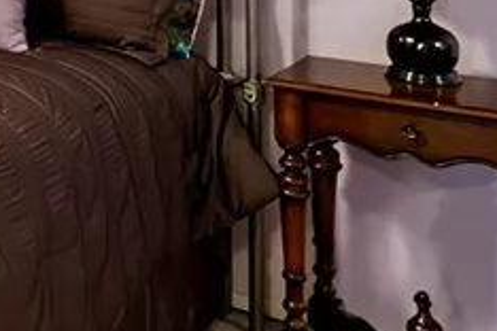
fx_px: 966
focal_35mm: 70
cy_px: -133
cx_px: -331
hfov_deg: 21.7
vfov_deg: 17.8
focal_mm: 16
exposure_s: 1.3
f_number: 8
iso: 800
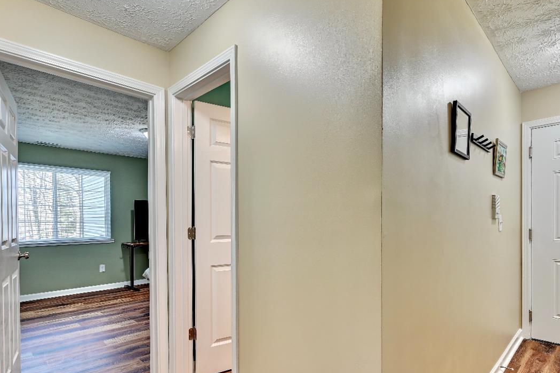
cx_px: 319
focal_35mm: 20
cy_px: 225
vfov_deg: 61.3
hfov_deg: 83.5
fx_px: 311
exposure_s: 1/3.33
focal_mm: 14
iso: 250
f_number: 8
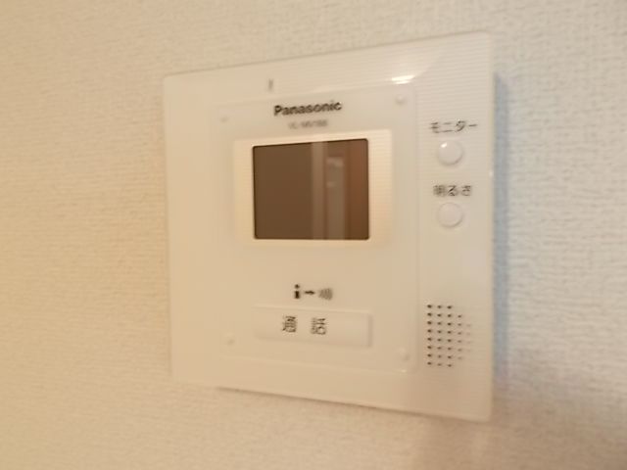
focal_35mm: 26
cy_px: 235
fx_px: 471
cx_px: 314
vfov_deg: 53.1
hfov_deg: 67.3
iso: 200
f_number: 3.2
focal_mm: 4.6
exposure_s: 1/4
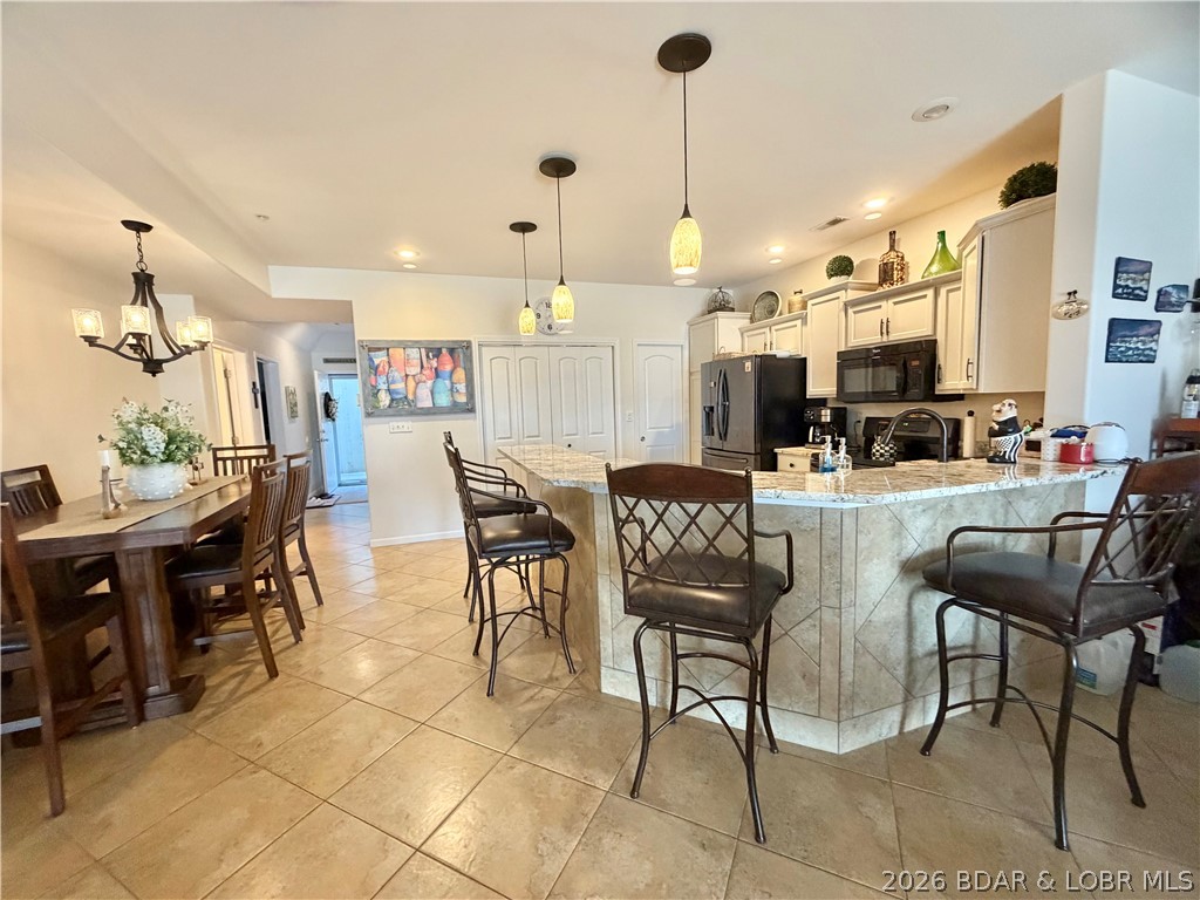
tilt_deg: -4.9
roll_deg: +1.7
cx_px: 600
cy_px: 450
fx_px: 485
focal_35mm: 14
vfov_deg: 85.7
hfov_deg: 102.1
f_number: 2.2
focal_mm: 2.22
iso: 500
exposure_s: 1/60
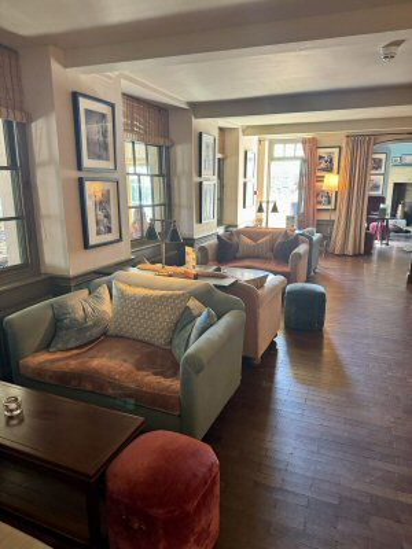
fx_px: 381
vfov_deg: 71.6
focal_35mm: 24
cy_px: 274
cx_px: 206
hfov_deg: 56.8
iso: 320
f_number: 1.78
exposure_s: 1/50
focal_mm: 6.76
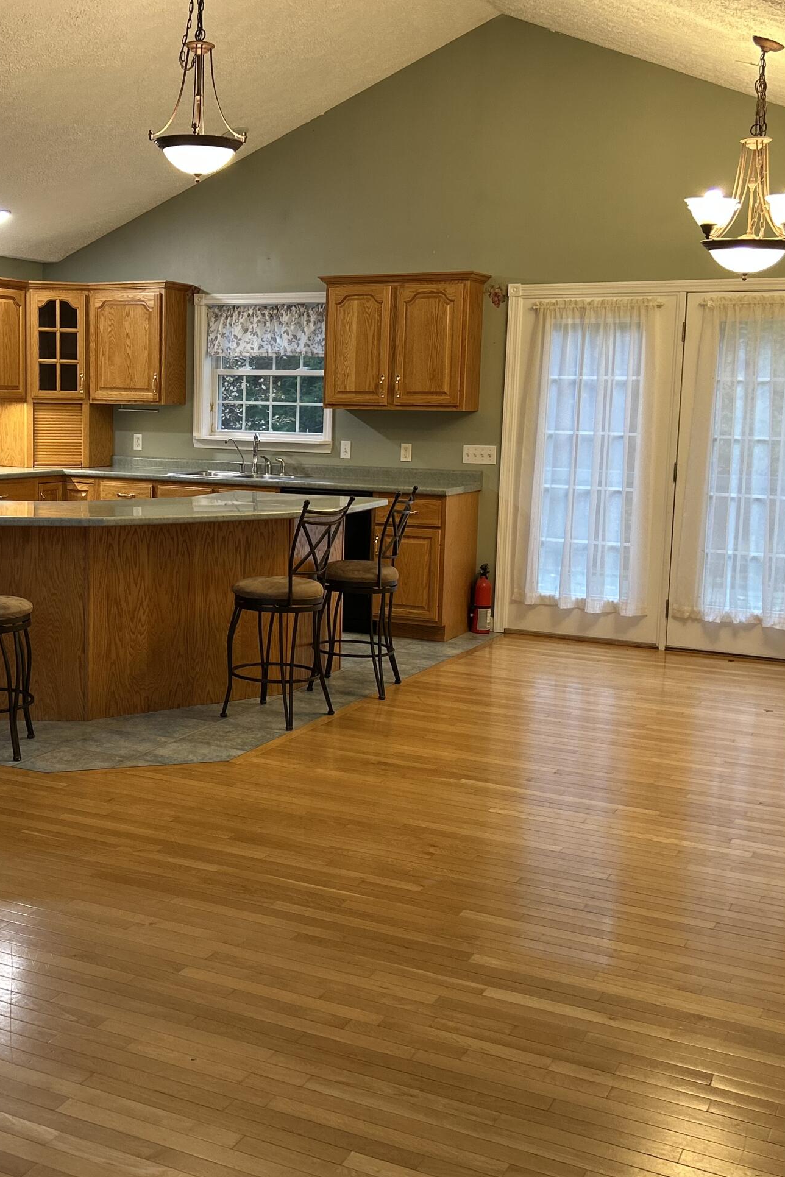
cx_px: 224
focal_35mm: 42
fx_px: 1374
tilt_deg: -6.6
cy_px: 548
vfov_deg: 46.4
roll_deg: -0.5
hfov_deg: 31.5
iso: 100
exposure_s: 1/60
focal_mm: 5.7
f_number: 1.5
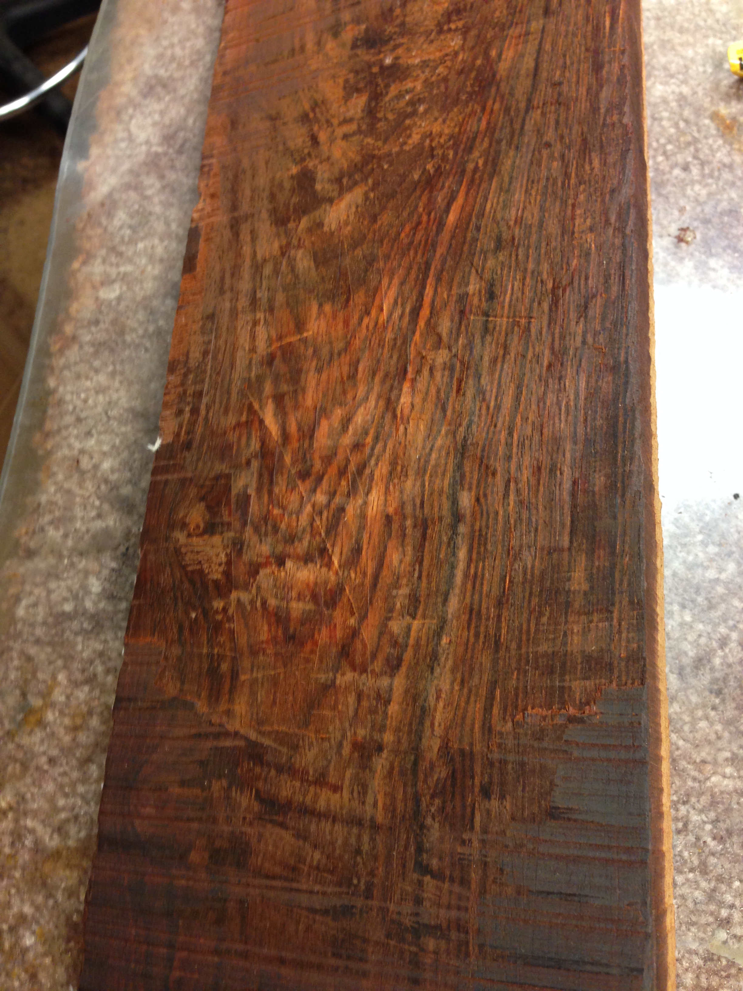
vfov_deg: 55.4
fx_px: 944
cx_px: 372
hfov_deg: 42.9
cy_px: 496
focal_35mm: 33
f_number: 2.4
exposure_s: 1/20
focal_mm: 4.12
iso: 125
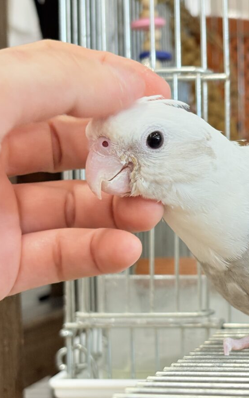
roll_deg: +2.0
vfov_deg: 27.8
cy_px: 200
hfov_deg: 17.3
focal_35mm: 74
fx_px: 803
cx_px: 237
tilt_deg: +1.7
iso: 64
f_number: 1.6
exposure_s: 1/50
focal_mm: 5.96
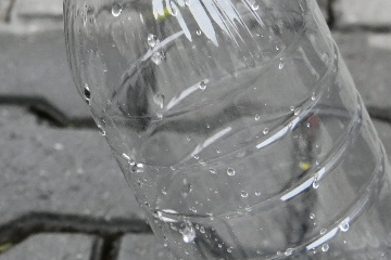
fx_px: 2444
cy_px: -32
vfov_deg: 6.1
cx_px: -9
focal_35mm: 225
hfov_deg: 9.1
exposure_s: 1/1000
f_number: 6.3
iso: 1600
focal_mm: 50
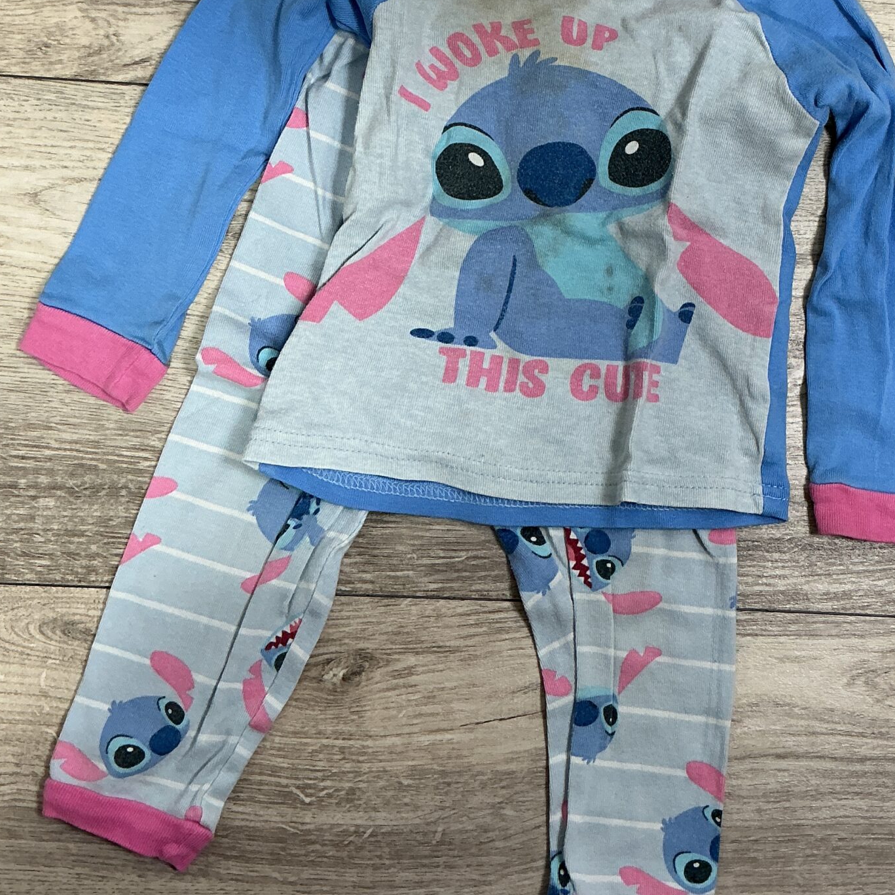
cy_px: 277
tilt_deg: -83.6
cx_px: 610
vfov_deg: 34.9
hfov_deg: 35.0
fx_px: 1404
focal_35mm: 48
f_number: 1.8
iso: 50
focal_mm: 3
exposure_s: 1/50
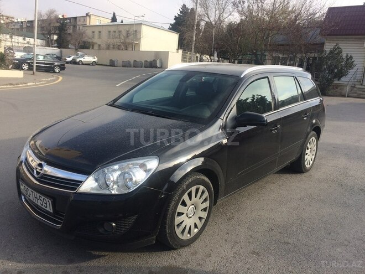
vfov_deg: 48.2
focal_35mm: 29
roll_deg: -4.9
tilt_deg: -12.1
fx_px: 306
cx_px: 182
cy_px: 137
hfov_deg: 61.7
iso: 32
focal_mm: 4.15
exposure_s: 1/1001
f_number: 2.2
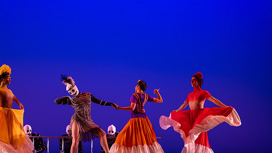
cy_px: 98
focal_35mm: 67
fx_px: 483
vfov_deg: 18.0
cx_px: 119
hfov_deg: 31.4
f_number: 1.8
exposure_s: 1/200
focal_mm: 55
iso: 1000
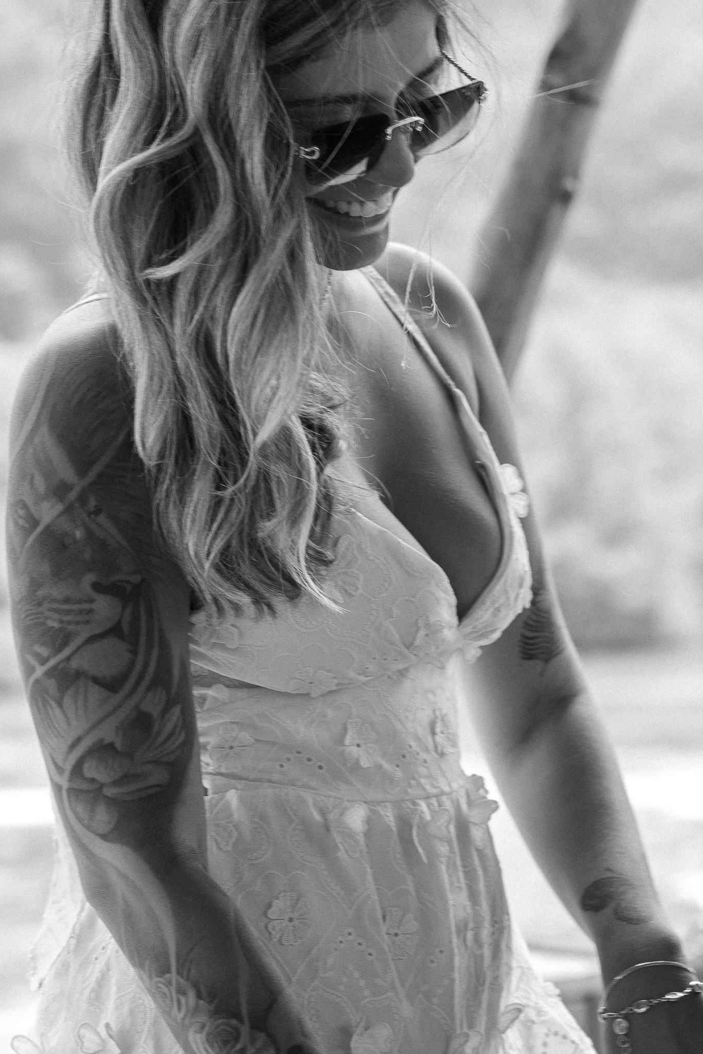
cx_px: 528
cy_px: 648
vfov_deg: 13.0
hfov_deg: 8.7
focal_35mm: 158
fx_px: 4629
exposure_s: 1/200
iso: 100
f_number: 2.8
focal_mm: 56
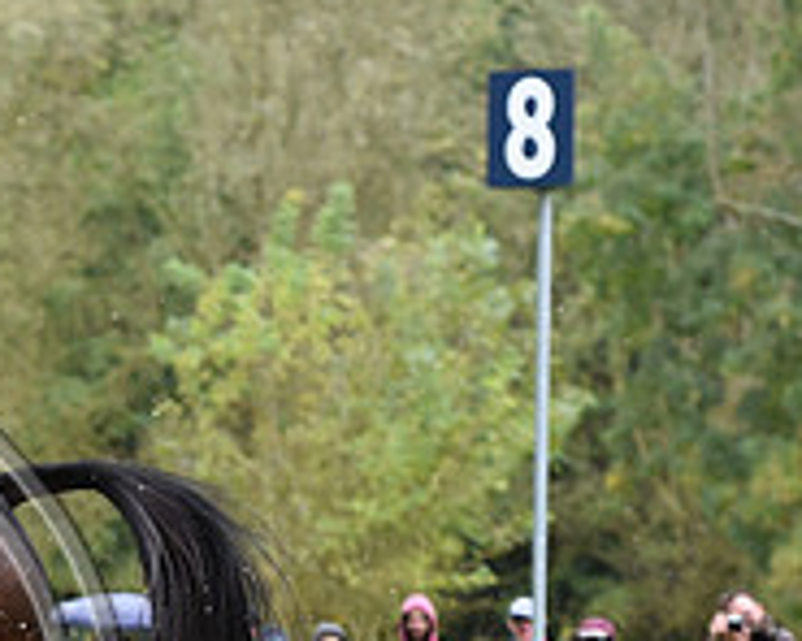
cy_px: 689
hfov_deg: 5.8
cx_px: -364
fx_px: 7833
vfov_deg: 4.7
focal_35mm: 330
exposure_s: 1/1250
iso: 1800
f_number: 4.5
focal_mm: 112
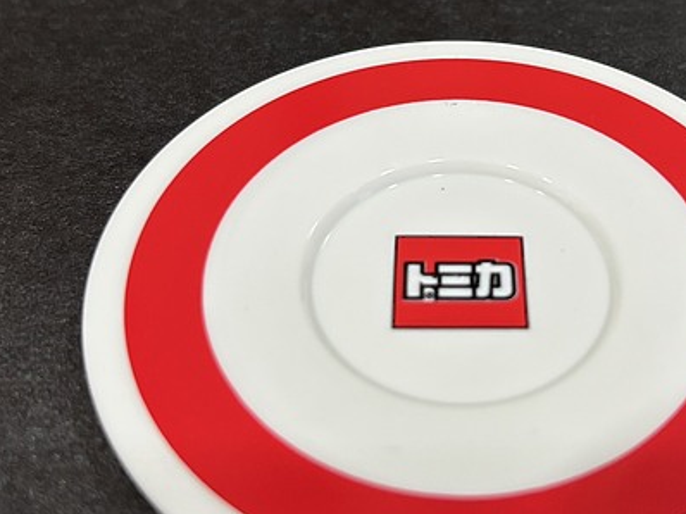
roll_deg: -0.5
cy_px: 194
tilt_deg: -43.9
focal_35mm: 51
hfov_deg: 37.2
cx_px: 446
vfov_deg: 28.4
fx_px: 1010
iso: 80
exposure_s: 1/60
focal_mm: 5.96
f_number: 1.6
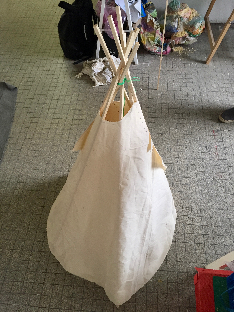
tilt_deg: -54.8
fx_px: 261
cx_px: 117
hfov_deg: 48.2
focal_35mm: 29
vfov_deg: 61.7
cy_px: 156
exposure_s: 1/33
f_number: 2.2
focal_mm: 4.15
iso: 50
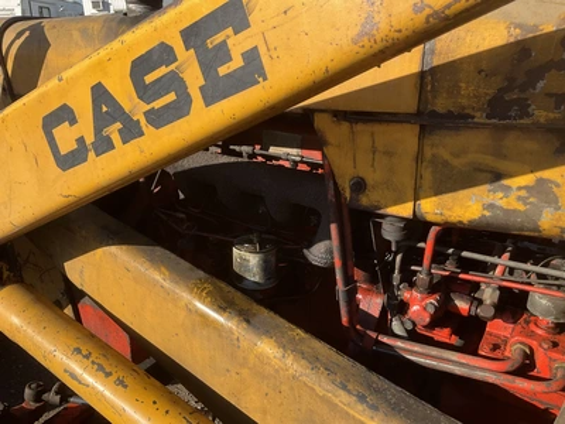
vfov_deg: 48.2
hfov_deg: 61.7
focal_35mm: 29
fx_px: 473
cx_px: 282
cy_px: 212
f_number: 1.8
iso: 25
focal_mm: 3
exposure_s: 1/1076
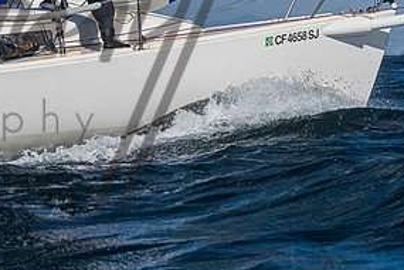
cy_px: 14
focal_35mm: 388
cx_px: 27
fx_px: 4354
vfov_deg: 3.5
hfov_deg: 5.3
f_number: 6.3
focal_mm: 175
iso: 400
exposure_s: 1/6400
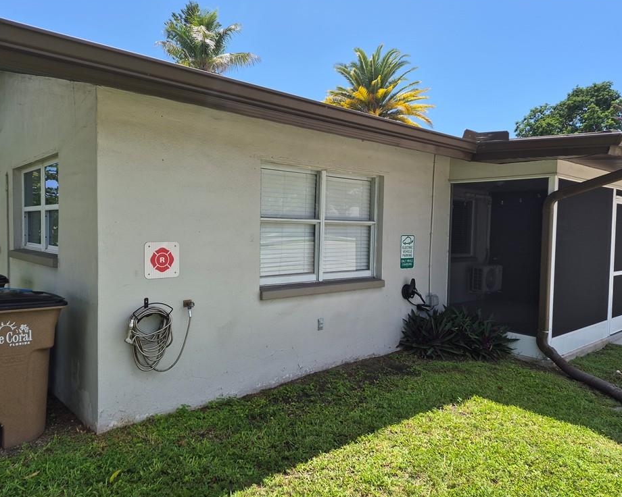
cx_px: 292
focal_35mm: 25
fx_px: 460
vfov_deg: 56.8
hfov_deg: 68.0
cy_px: 252
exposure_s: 1/3440
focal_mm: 5.4
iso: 80
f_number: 1.8
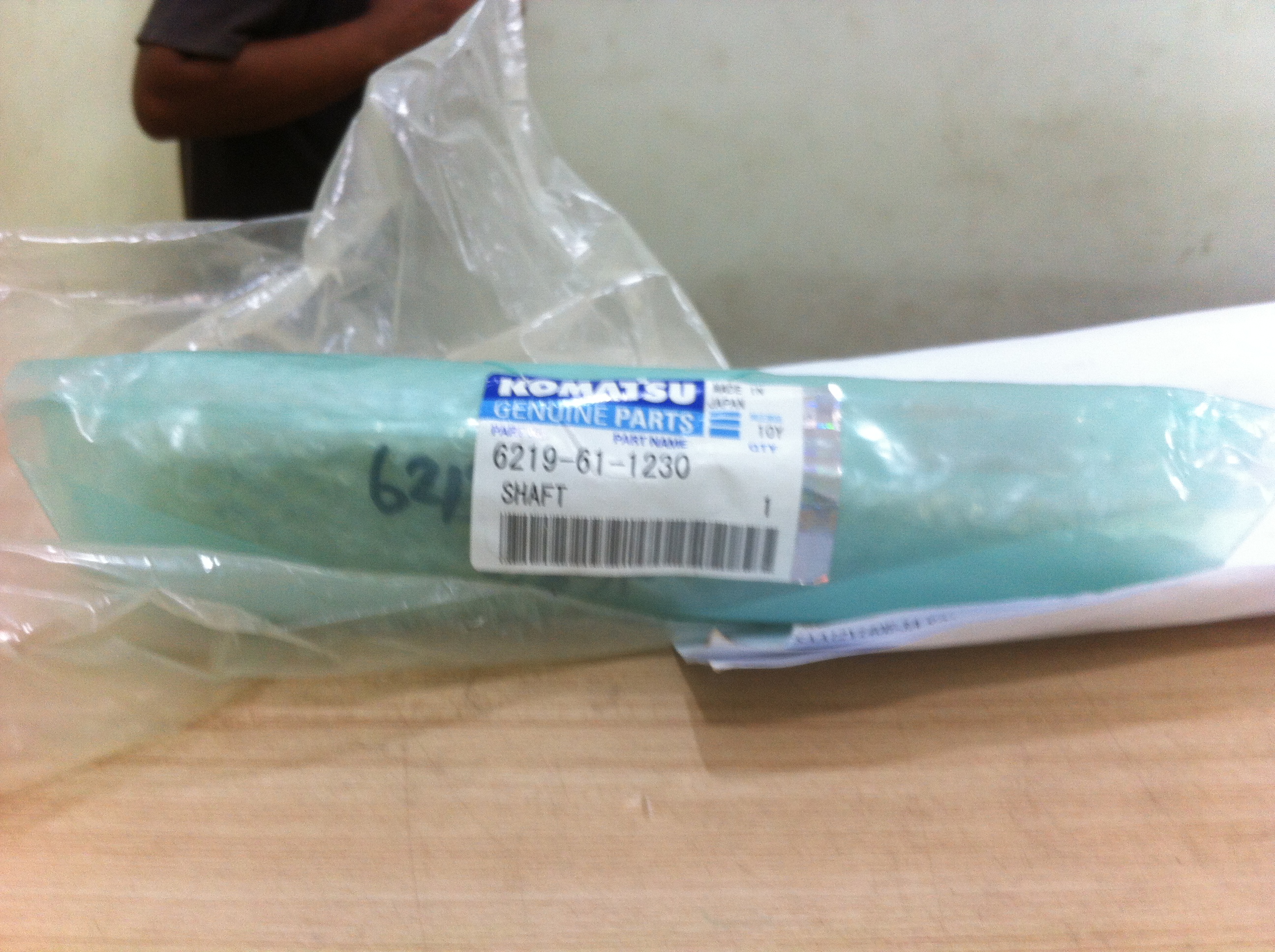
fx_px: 1287
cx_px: 638
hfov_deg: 52.7
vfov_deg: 40.6
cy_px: 476
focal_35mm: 35
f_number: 2.8
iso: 80
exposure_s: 1/15
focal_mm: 3.85
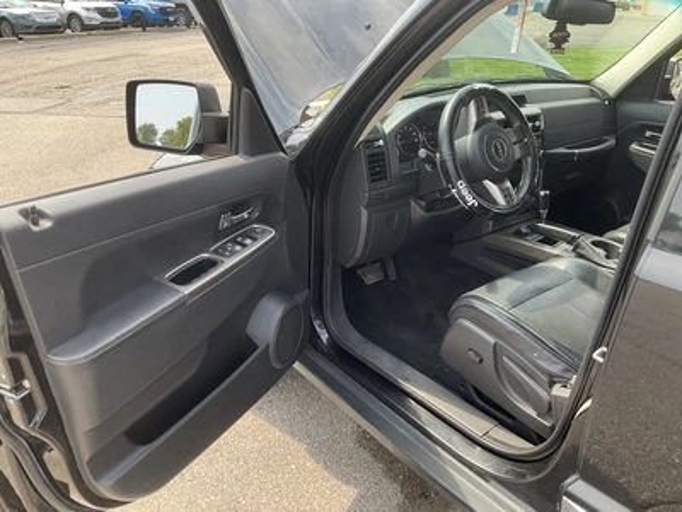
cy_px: 256
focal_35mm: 29
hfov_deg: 61.7
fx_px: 571
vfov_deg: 48.2
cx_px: 341
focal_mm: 3
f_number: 1.8
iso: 20
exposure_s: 1/232
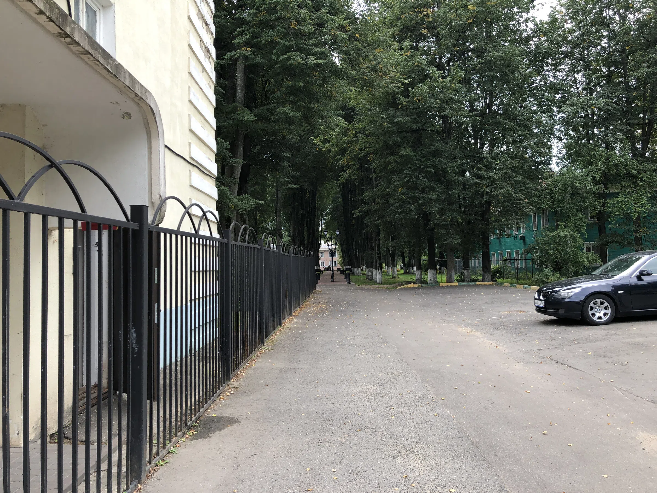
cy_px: 246
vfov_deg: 49.7
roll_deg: +0.8
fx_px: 531
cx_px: 328
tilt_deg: +2.9
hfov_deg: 63.4
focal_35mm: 28
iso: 20
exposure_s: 1/252
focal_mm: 4
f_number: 1.8
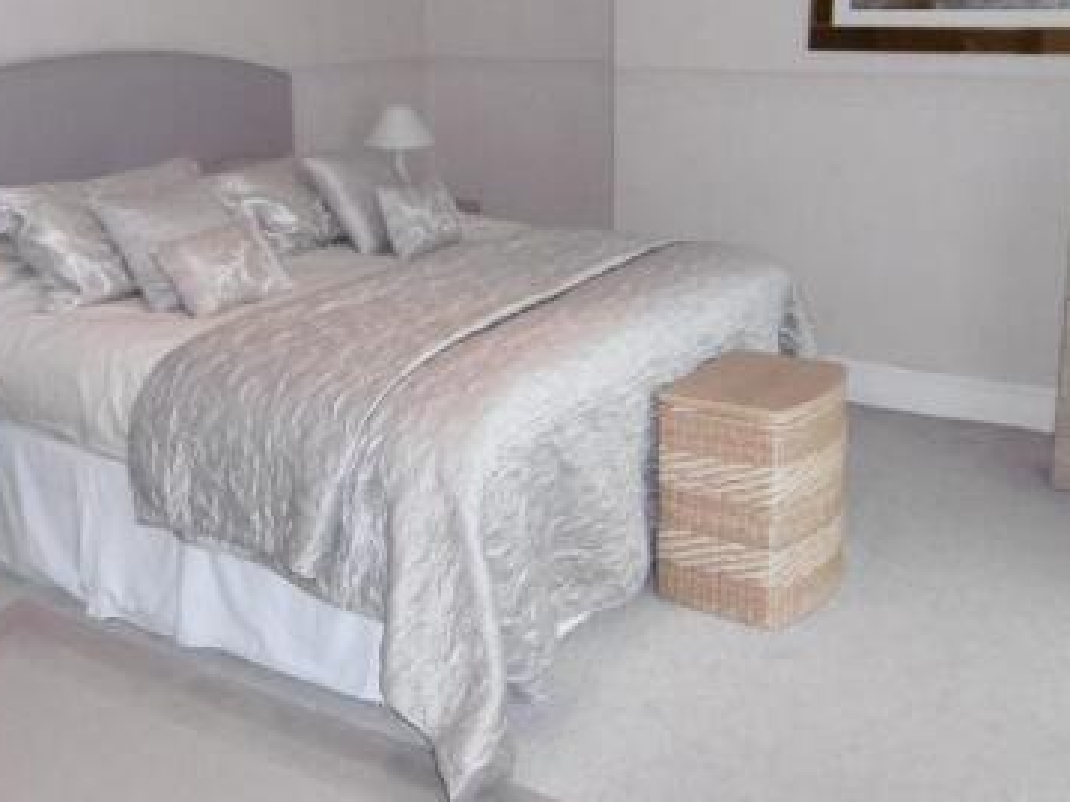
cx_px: 446
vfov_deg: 36.4
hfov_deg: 47.7
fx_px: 1205
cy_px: 261
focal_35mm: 39
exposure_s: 1/60
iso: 400
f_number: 3.1
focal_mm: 4.3
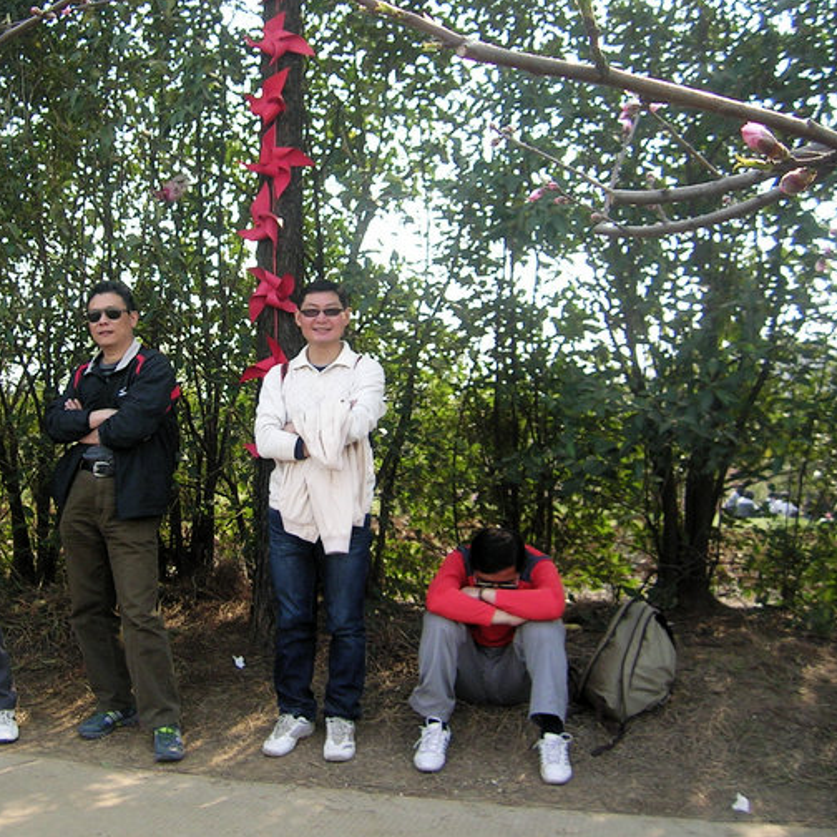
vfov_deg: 38.3
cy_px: 399
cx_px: 257
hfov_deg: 37.8
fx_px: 1204
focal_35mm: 44
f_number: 2.8
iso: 50
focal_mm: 5.4
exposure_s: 1/242
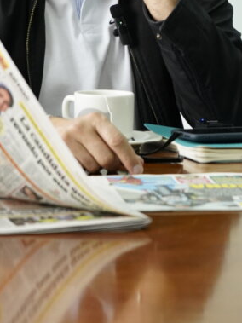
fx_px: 1987
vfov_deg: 9.2
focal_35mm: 213
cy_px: -4
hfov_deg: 6.9
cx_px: 278
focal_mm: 70
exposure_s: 1/400
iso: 4000
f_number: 5.6
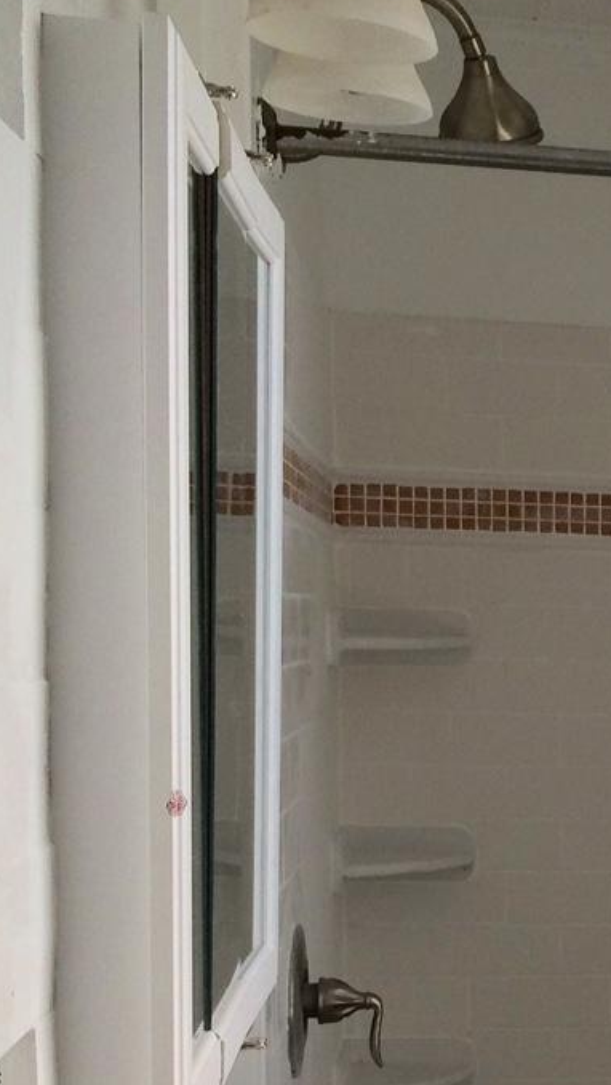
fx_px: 2186
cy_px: 896
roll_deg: +0.3
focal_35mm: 76
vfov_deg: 27.2
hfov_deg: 14.6
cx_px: 969
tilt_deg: -7.1
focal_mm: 4.15
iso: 32
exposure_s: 1/120
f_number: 2.2
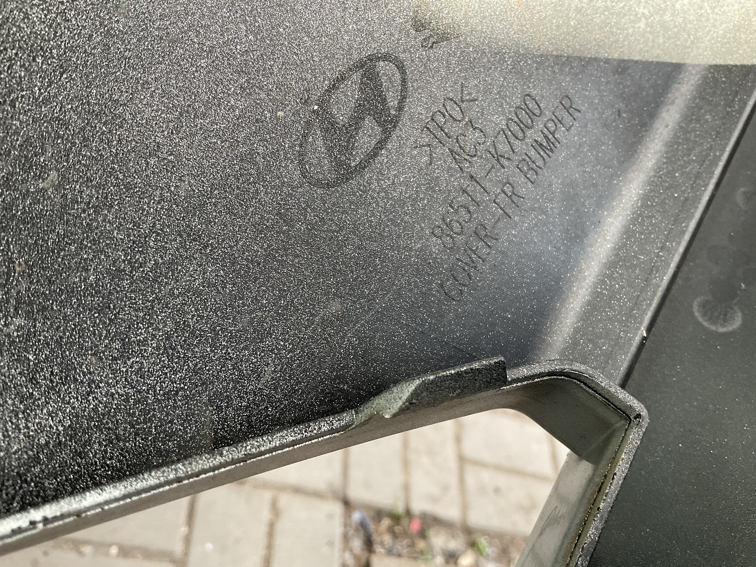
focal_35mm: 29
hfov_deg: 61.7
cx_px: 378
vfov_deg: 48.2
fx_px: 633
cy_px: 284
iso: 50
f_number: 1.8
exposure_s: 1/100
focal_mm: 3
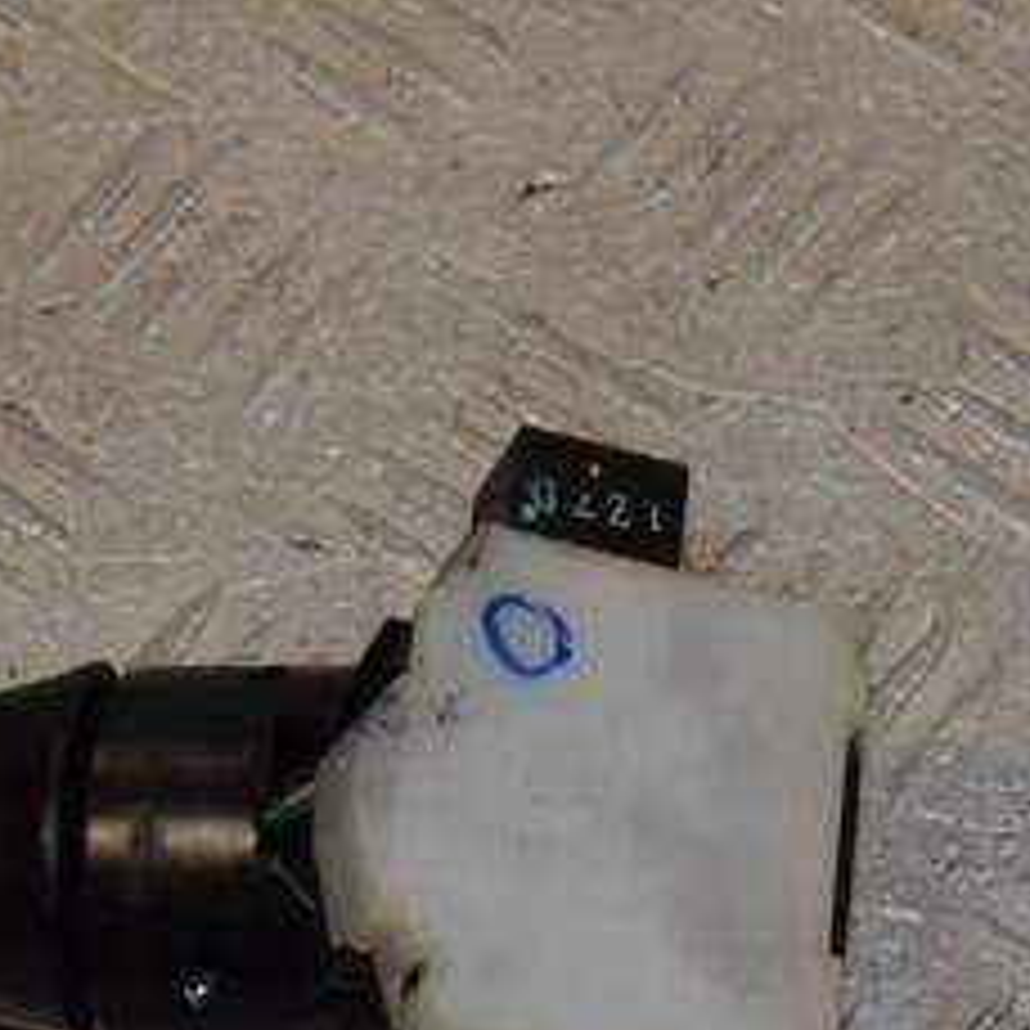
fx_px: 5622
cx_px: 441
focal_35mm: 167
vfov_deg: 10.4
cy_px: 895
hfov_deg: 10.5
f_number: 10
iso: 800
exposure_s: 1/200
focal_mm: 50
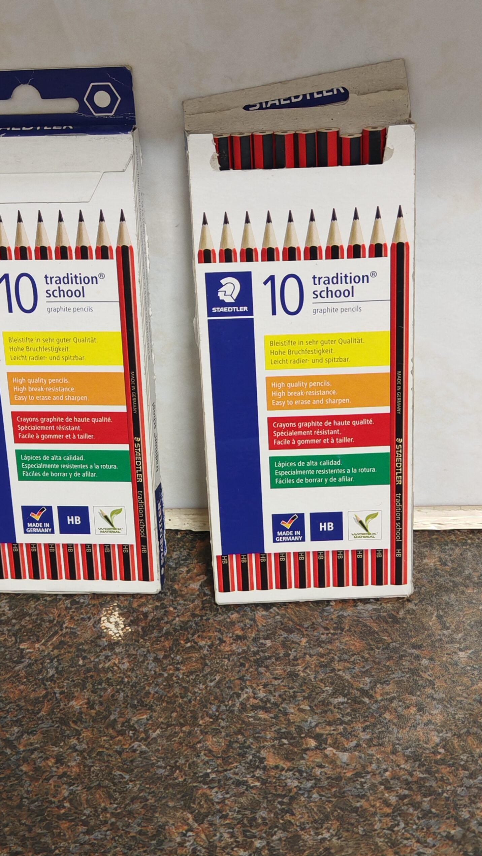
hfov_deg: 21.0
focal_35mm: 57
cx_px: 172
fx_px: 1295
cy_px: 429
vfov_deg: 36.6
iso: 800
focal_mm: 6.67
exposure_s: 1/33
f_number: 1.9
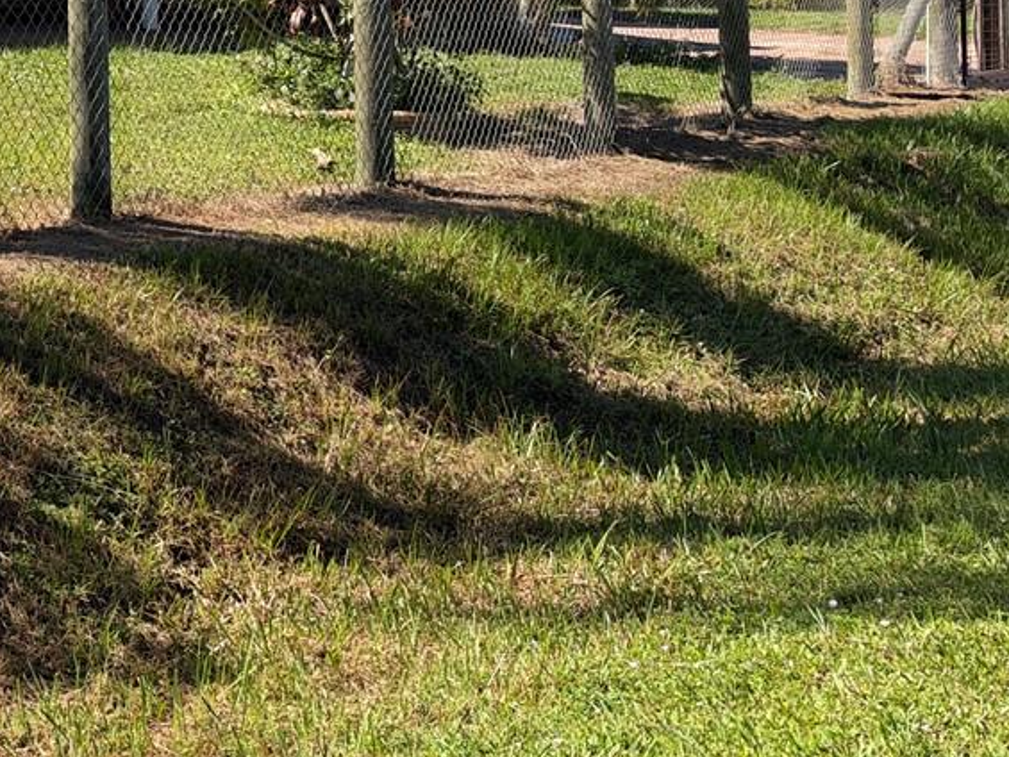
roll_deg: -0.8
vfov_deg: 19.7
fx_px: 1983
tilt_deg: +6.2
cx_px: -389
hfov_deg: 24.1
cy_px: -255
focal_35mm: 68
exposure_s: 1/2342
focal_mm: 6.93
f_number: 1.8
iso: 64
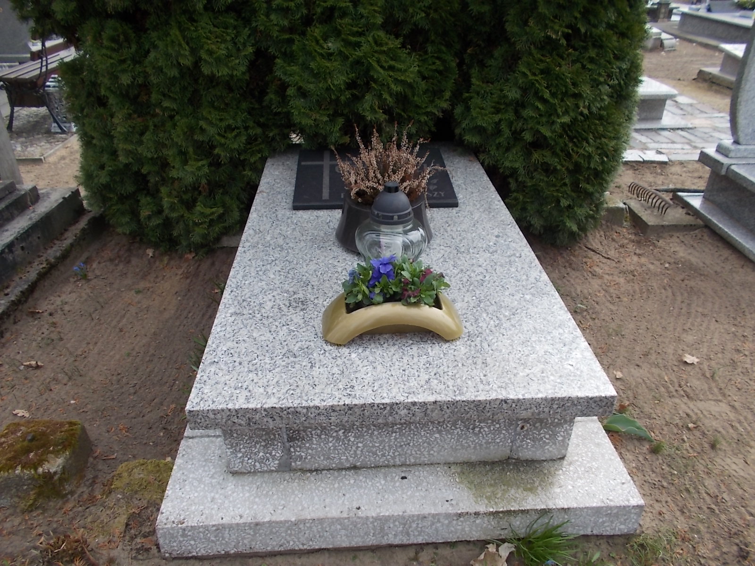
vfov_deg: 53.1
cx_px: 378
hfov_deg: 67.3
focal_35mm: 26
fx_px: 567
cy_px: 283
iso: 80
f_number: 3.2
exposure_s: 1/400
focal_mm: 4.6
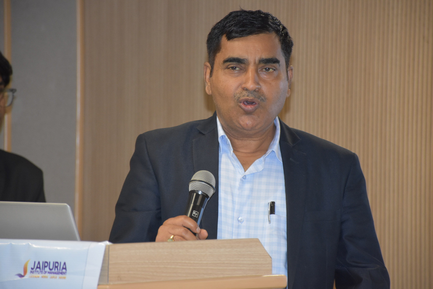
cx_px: 216
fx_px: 2526
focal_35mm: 210
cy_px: 144
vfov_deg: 6.5
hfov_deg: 9.8
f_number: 5.6
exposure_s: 1/60
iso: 1600
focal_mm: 140
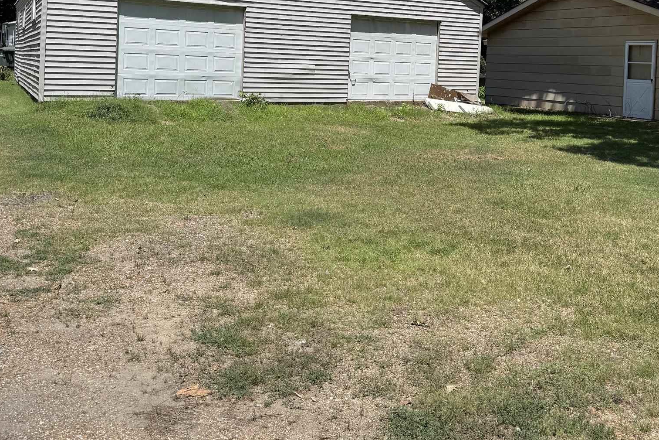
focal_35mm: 38
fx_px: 696
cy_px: 86
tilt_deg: -2.4
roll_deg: -2.4
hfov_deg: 50.7
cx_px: 351
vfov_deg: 34.0
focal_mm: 6.76
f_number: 1.78
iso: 80
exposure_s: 1/4673
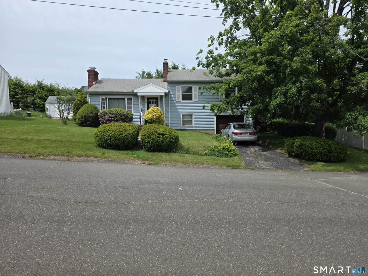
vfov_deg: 58.9
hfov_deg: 73.9
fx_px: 245
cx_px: 184
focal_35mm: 23
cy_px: 138
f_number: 1.7
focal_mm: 6.25
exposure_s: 1/7626
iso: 80
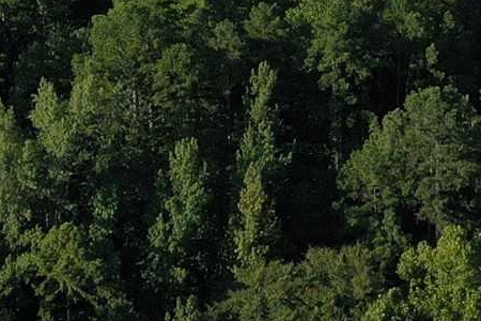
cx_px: 455
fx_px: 2552
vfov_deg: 6.8
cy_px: -472
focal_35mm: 191
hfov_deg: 10.7
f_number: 6.3
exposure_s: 1/640
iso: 100
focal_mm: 10.26
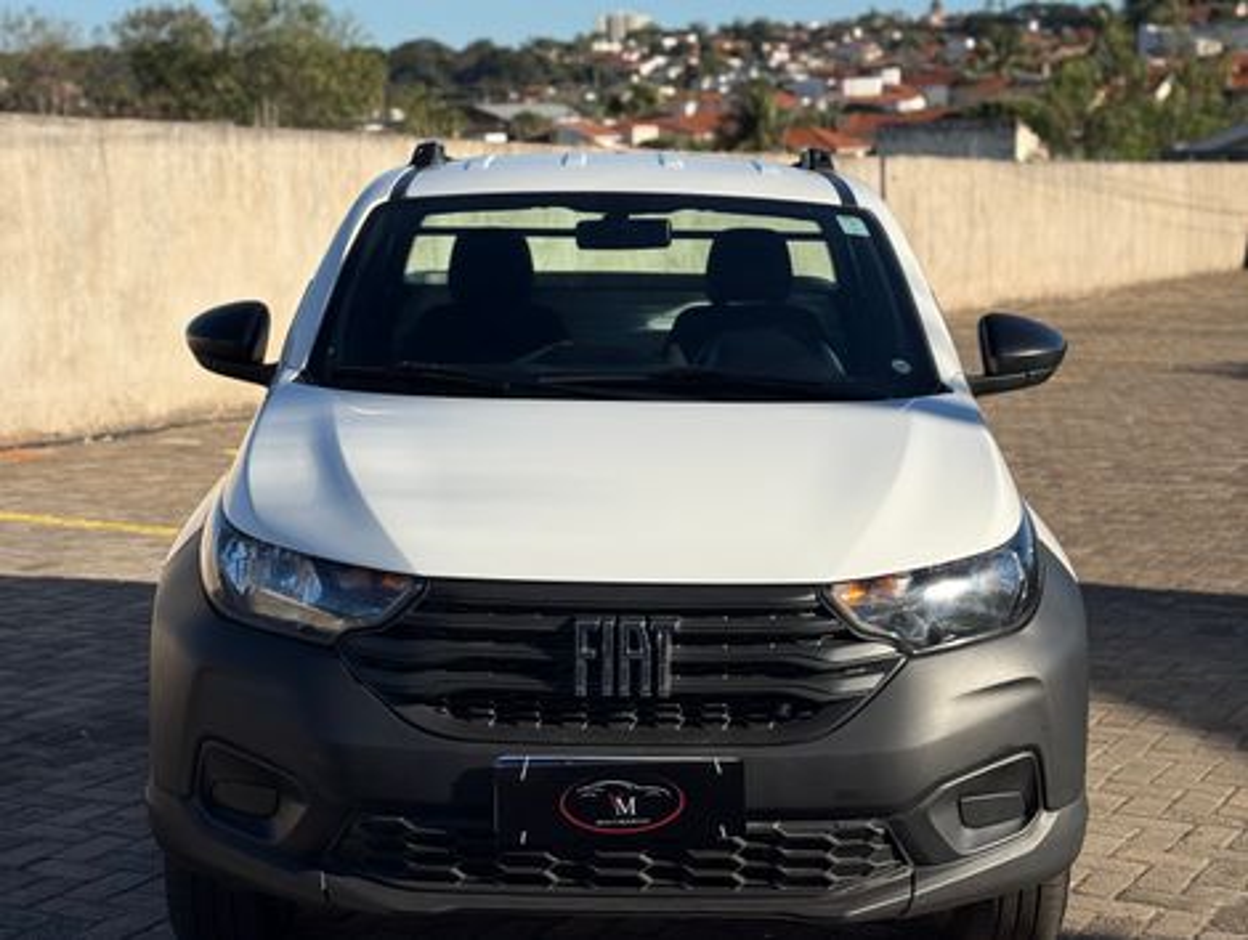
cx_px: 624
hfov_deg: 39.6
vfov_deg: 30.3
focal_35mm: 48
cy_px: 470
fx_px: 1733
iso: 64
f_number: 1.78
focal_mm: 6.76
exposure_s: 1/5208
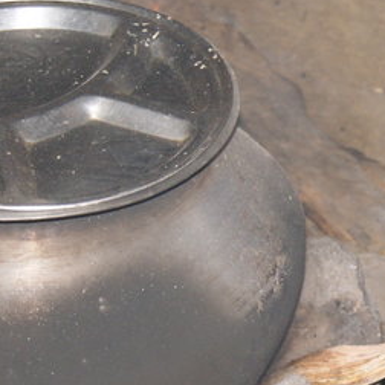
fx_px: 2287
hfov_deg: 9.5
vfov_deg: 9.6
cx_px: 477
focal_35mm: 182
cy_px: 225
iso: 400
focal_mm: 35
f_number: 5
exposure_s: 1/60
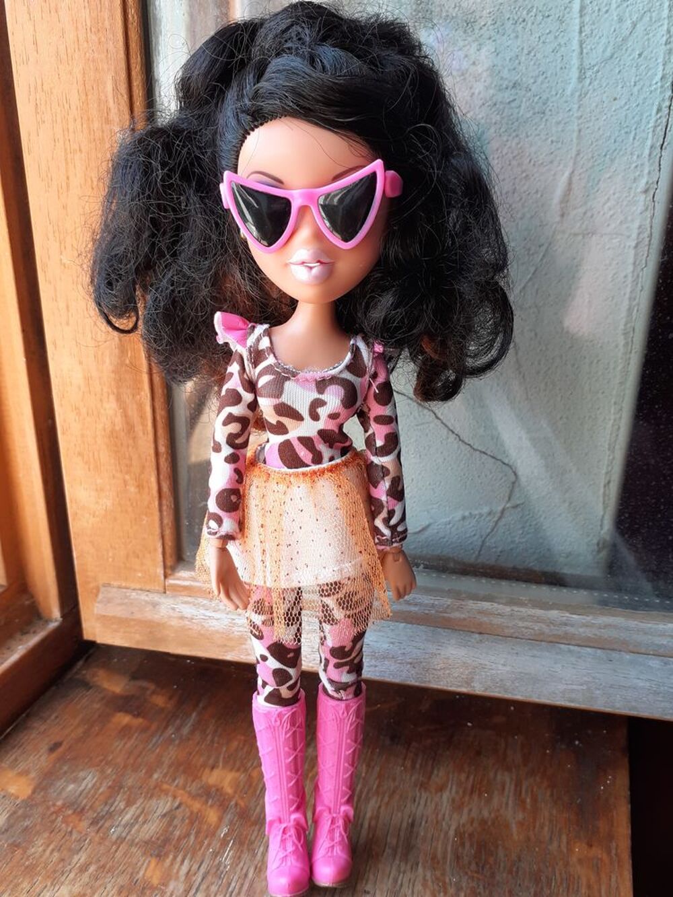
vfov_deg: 65.3
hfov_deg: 51.4
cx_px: 336
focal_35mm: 27
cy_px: 448
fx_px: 700
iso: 40
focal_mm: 3.6
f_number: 1.9
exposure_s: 1/101
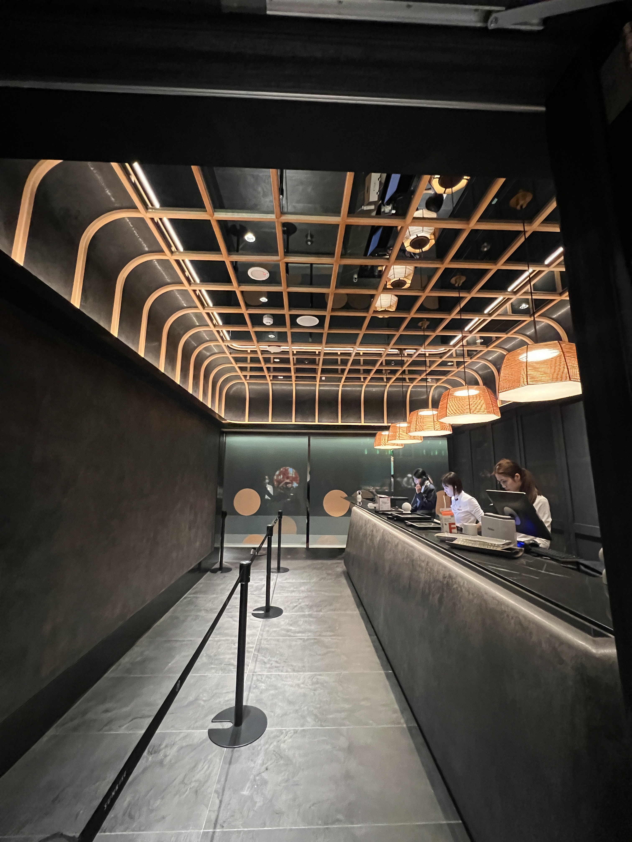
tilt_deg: +9.6
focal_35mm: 13
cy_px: 421
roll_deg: +0.4
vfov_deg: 106.2
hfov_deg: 89.9
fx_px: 316
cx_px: 316
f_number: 1.8
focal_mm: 1.57
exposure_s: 1/48
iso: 1000
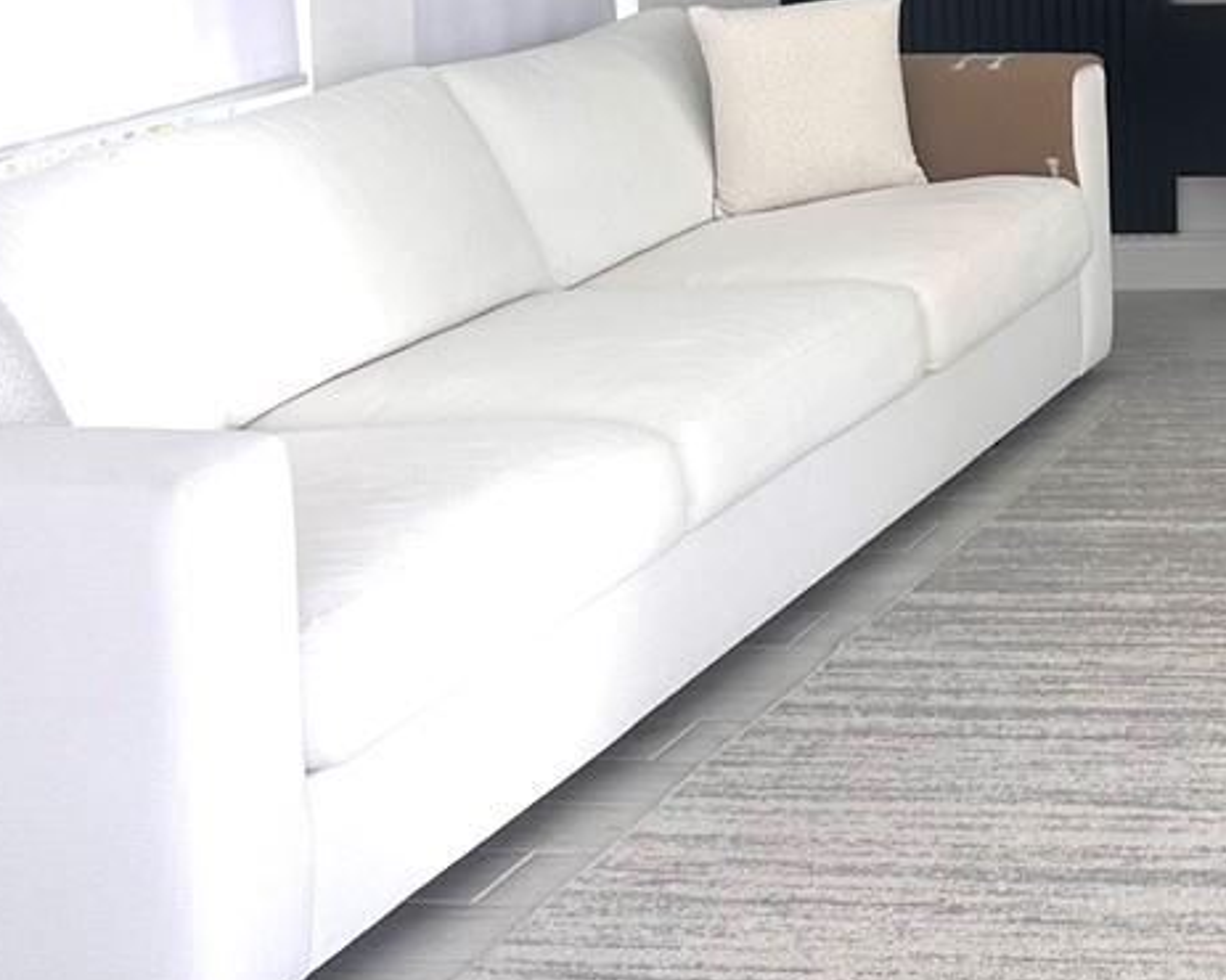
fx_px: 2938
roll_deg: +1.6
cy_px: -236
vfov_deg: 17.9
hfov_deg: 21.6
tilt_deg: -1.3
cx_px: 1528
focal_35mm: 81
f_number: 1.78
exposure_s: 1/134
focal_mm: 6.86
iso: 64
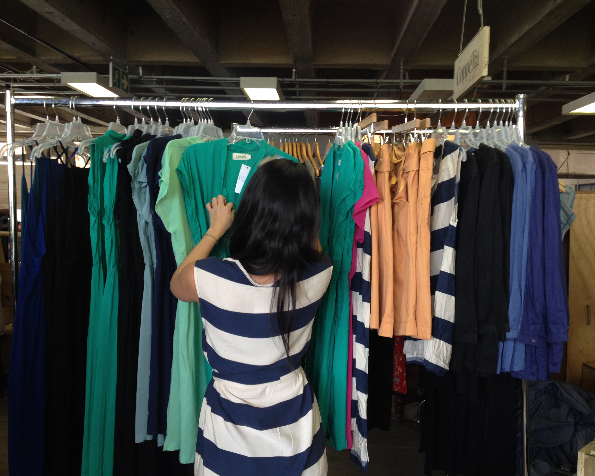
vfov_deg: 40.1
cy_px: 241
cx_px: 287
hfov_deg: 49.1
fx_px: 652
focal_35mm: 37
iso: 50
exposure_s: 1/24
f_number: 2.4
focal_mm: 4.28
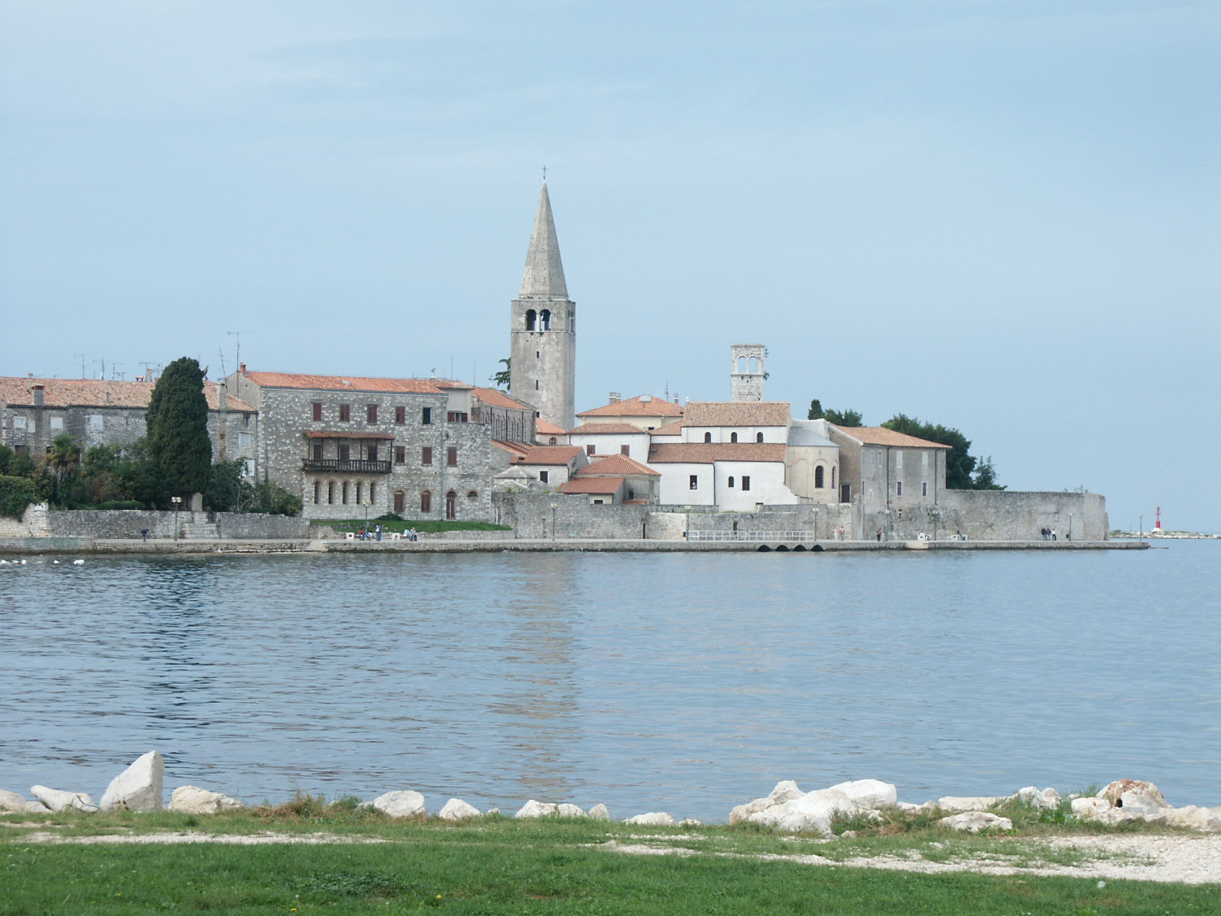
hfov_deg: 19.4
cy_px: 458
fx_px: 3563
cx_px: 610
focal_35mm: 101
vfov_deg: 14.6
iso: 100
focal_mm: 24.96
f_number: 3.5
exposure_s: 1/1000
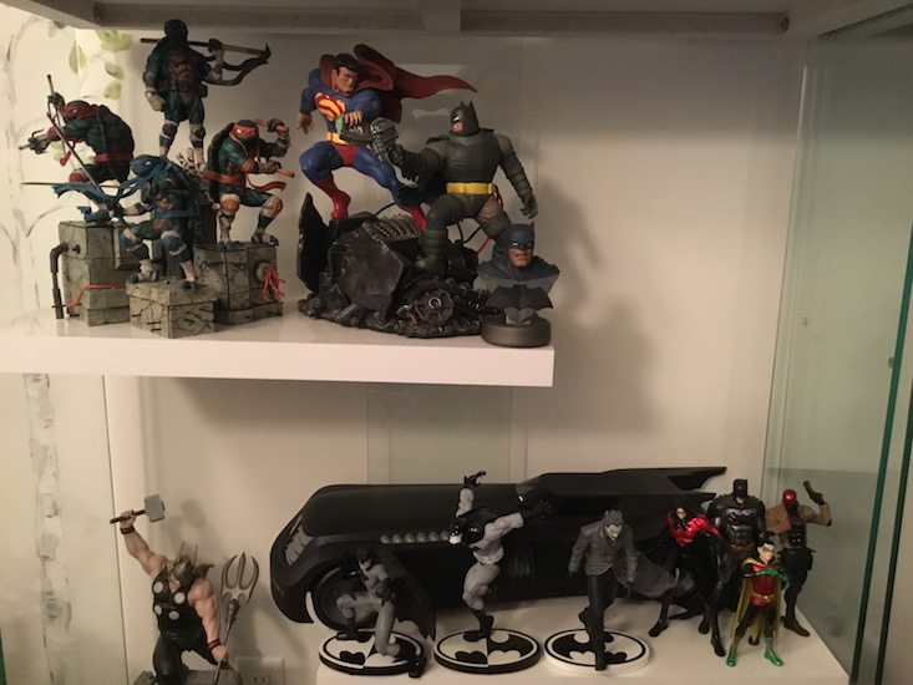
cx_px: 456
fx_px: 818
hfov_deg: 58.3
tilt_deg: -11.8
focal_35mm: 31
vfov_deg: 45.5
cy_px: 342
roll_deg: +0.4
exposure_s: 1/15
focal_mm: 3.3
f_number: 2.4
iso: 500
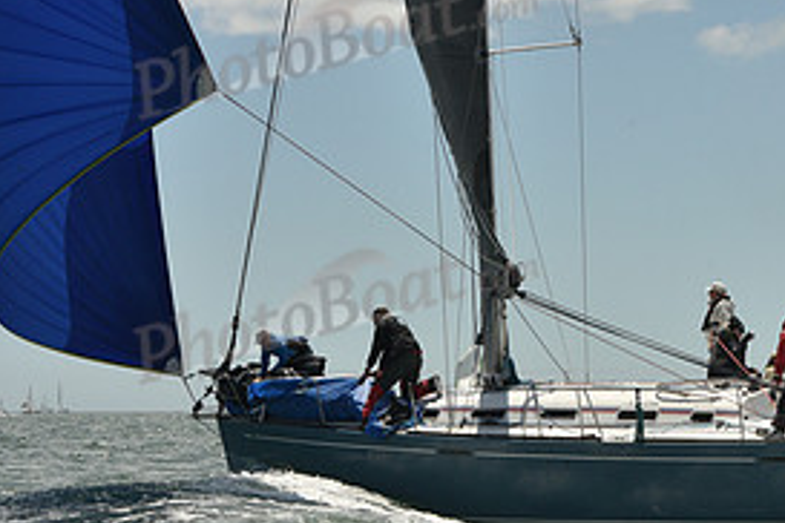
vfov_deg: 9.2
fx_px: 3249
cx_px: 690
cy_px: 418
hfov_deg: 13.7
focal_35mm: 149
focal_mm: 70
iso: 320
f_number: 13
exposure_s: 1/800
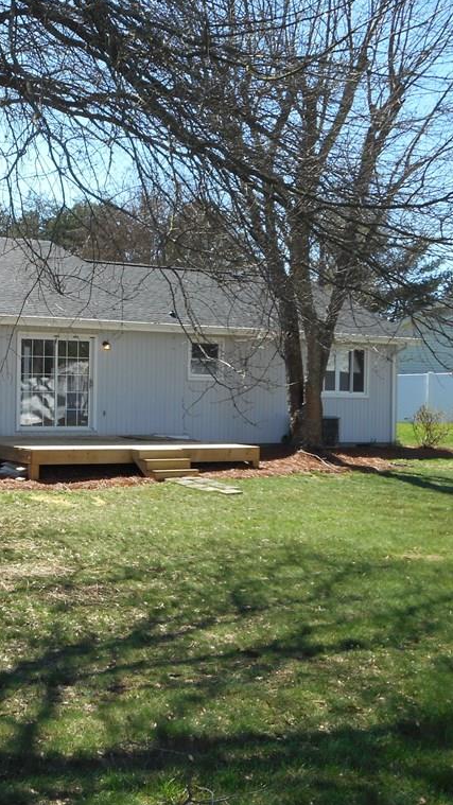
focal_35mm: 50
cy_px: 402
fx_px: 1068
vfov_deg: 41.3
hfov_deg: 23.1
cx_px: 14
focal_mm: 6
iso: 80
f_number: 4.2
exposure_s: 1/250
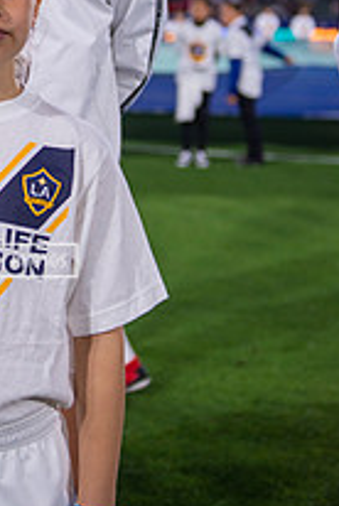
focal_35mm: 96
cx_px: -12
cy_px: 69
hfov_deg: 14.1
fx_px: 1351
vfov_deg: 20.8
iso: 640
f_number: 2.8
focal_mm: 44
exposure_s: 1/1600
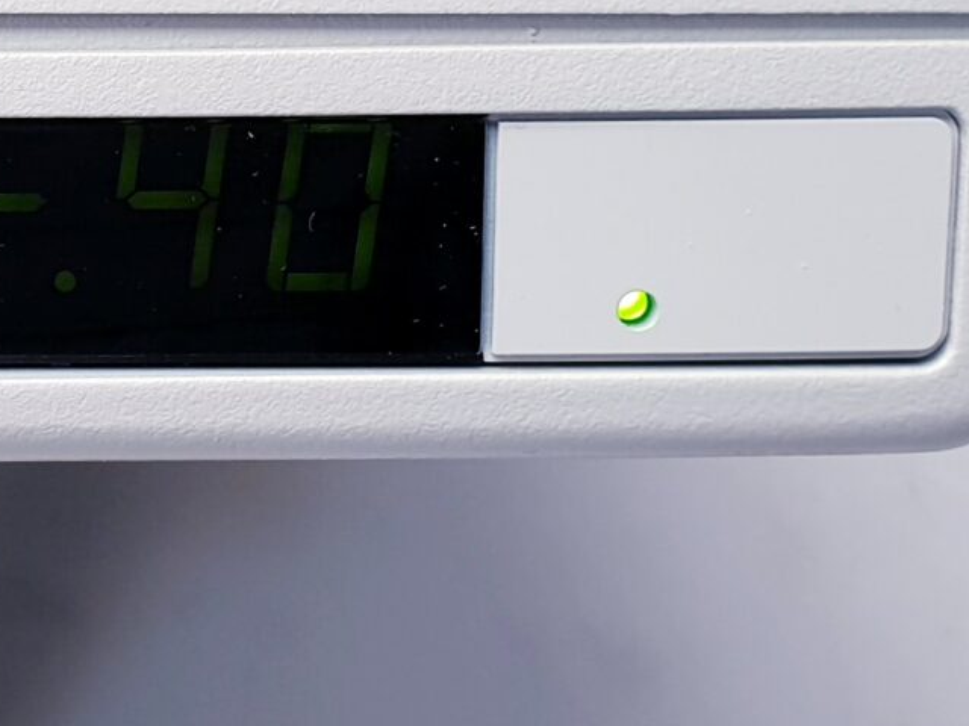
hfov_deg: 18.1
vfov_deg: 14.0
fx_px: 2911
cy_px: 12
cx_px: -120
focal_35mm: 104
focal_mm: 4.3
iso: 64
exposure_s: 1/50
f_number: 2.4
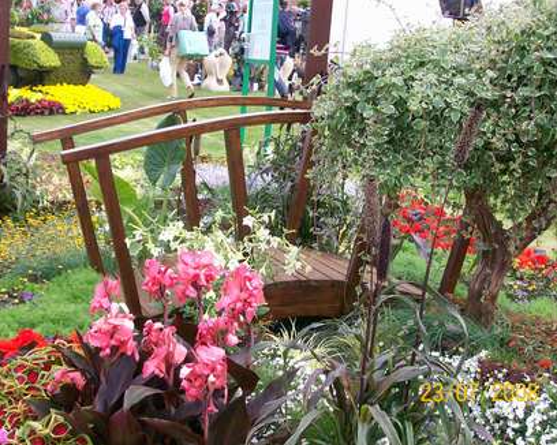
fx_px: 972
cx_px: 268
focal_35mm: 59
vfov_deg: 25.8
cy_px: 222
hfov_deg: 32.0
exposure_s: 1/392
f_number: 3.4
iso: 80
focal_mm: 9.4
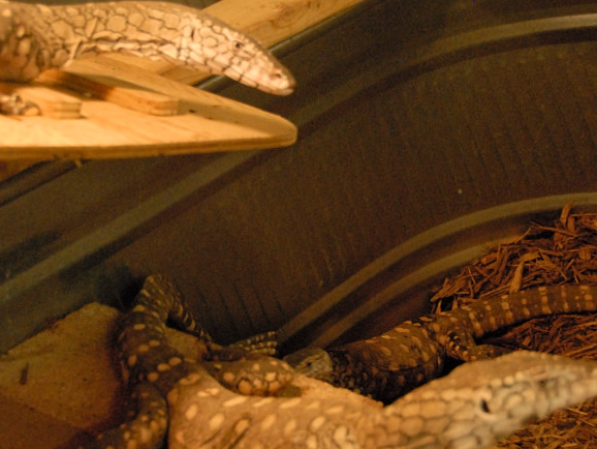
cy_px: 241
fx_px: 1501
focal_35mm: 87
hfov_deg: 22.5
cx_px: 309
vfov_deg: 17.0
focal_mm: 36
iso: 1600
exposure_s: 1/30
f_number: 4.2
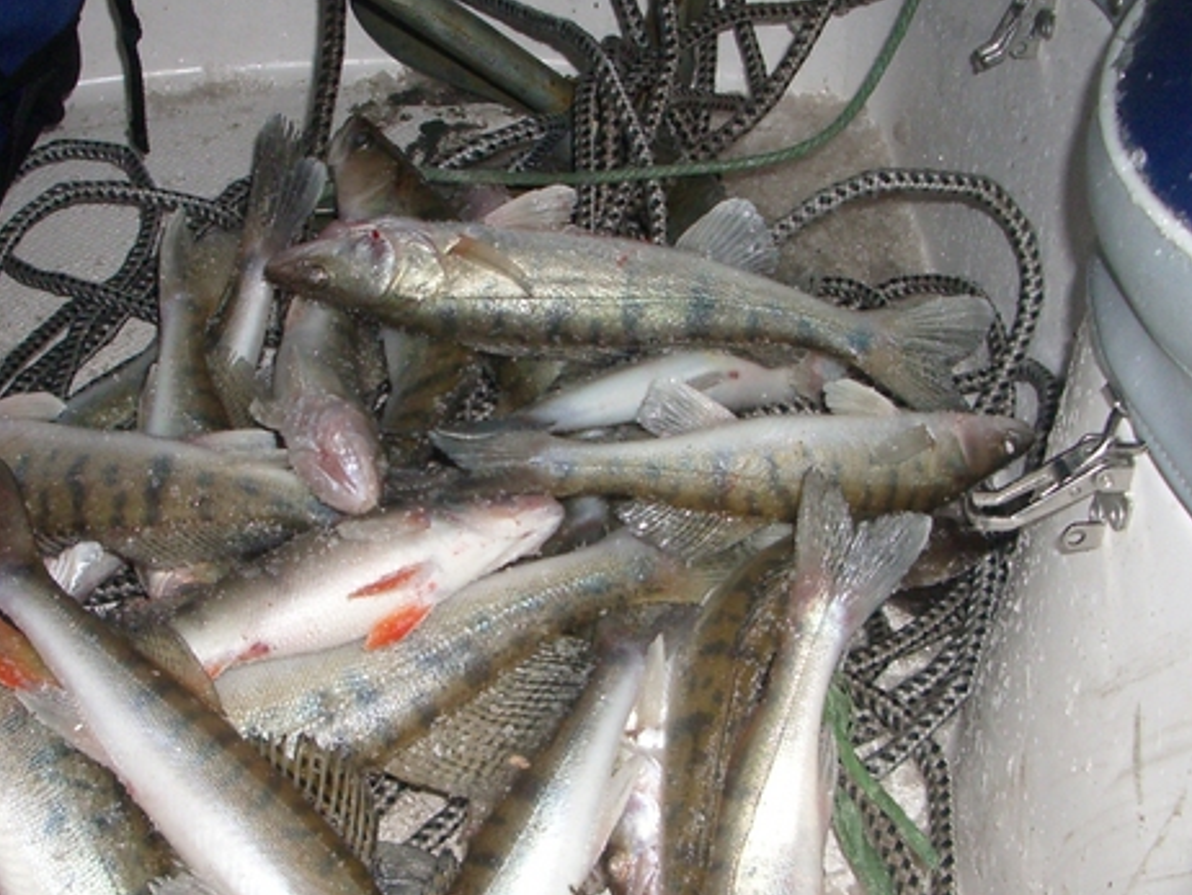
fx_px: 1826
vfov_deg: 27.5
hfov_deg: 36.0
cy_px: 533
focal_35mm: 53
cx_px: 457
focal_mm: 5.8
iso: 200
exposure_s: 1/60
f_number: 2.6
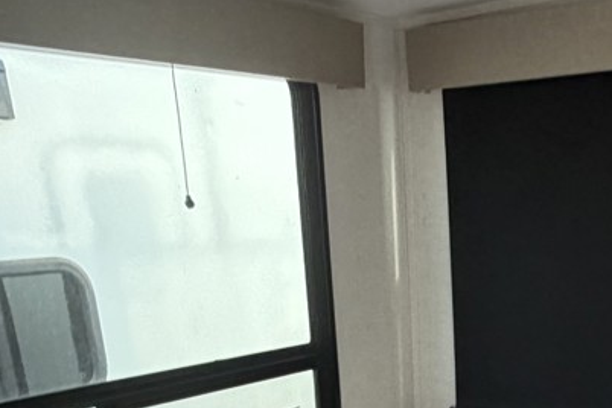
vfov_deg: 21.0
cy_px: 545
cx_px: 505
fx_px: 986
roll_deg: +3.1
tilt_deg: -16.7
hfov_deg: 33.3
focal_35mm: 58
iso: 250
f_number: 2.2
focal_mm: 2.22
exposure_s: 1/121
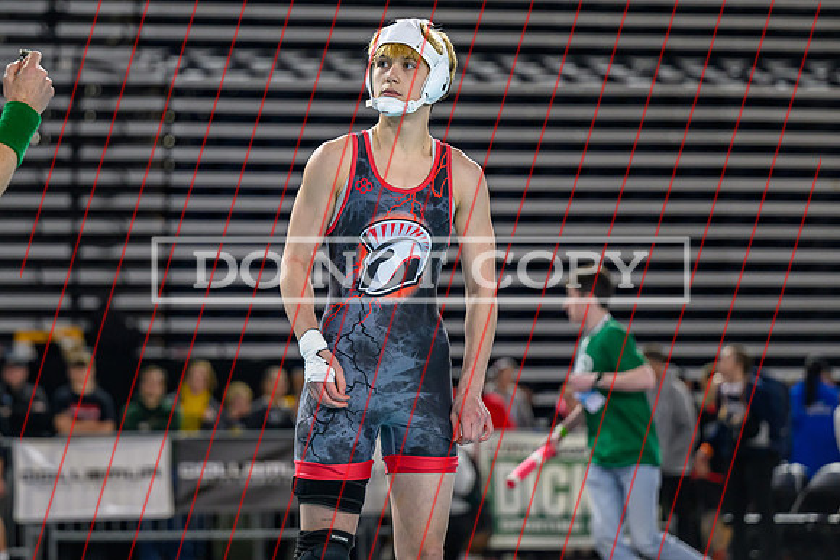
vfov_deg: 9.8
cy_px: 229
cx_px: 353
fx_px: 3270
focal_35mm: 140
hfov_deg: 14.6
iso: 2200
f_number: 2.8
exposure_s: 1/800
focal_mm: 103
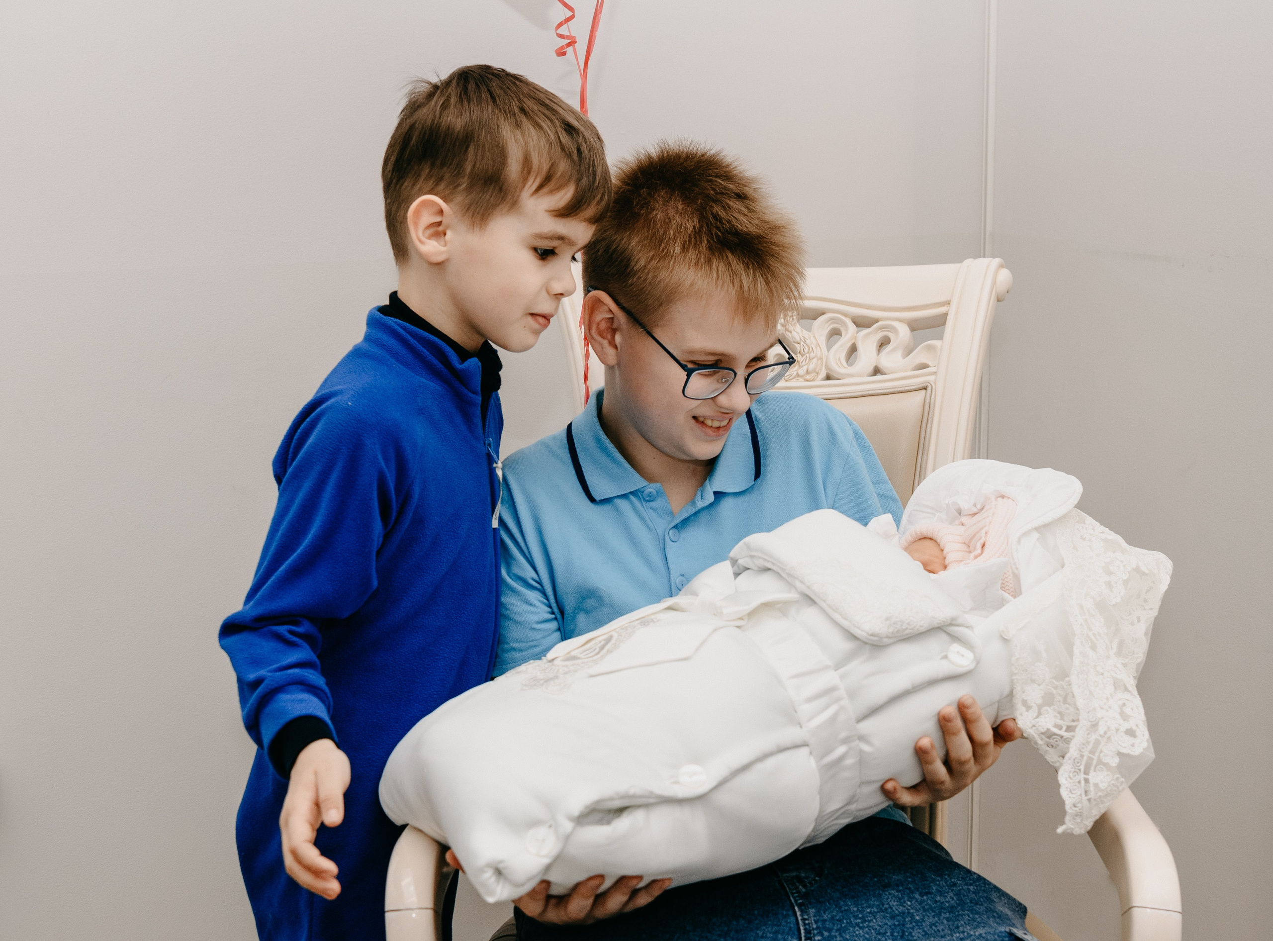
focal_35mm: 53
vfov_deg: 27.1
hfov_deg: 36.0
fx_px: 1955
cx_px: 689
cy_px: 483
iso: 320
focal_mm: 34
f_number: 4.5
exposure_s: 1/160
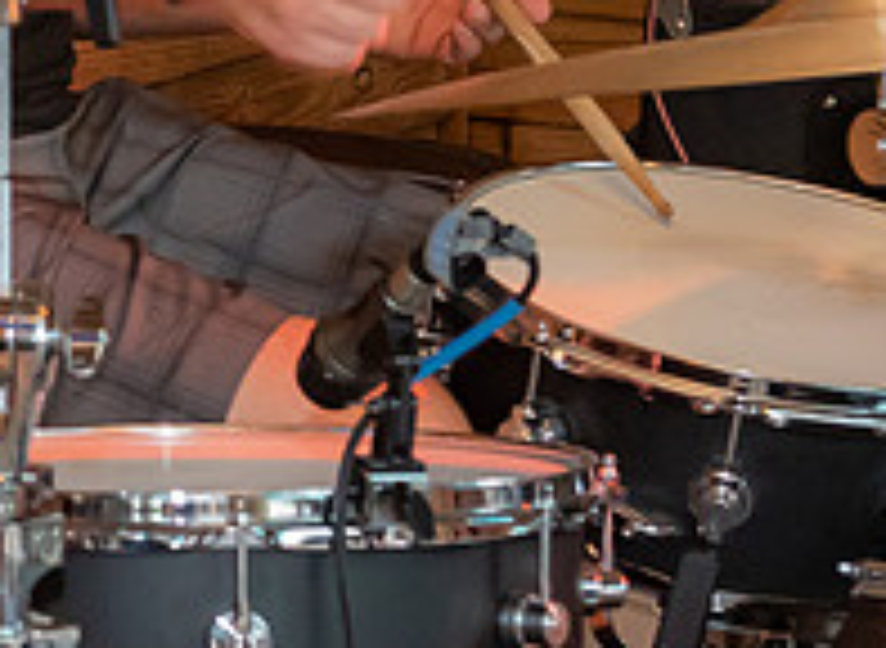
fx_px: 5326
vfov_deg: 6.9
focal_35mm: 210
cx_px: -333
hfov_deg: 9.3
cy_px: 45
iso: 800
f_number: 5.6
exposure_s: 1/160
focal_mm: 38
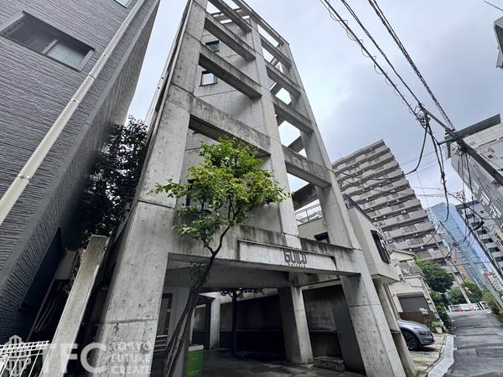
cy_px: 188
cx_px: 252
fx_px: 203
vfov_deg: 85.7
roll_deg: +4.7
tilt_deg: +33.4
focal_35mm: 14
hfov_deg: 102.1
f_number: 2.2
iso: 40
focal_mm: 2.22
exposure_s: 1/321
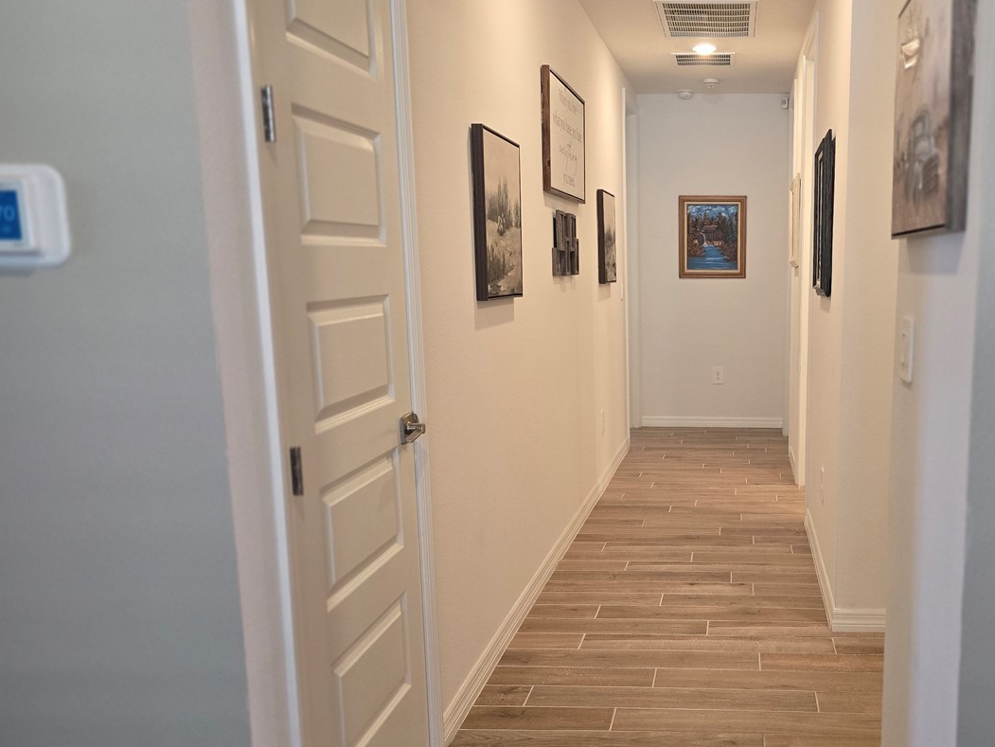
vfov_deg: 40.6
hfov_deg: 50.9
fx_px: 1006
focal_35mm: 35
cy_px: 436
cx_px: 717
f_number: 1.7
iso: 250
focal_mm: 6.3
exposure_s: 1/120
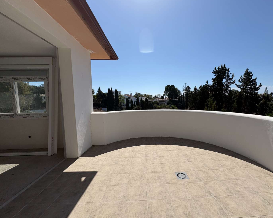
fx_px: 121
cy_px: 110
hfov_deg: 96.5
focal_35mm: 15
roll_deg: +1.4
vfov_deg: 84.0
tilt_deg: -4.4
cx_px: 149
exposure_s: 1/3546
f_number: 2.2
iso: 50
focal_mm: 2.22
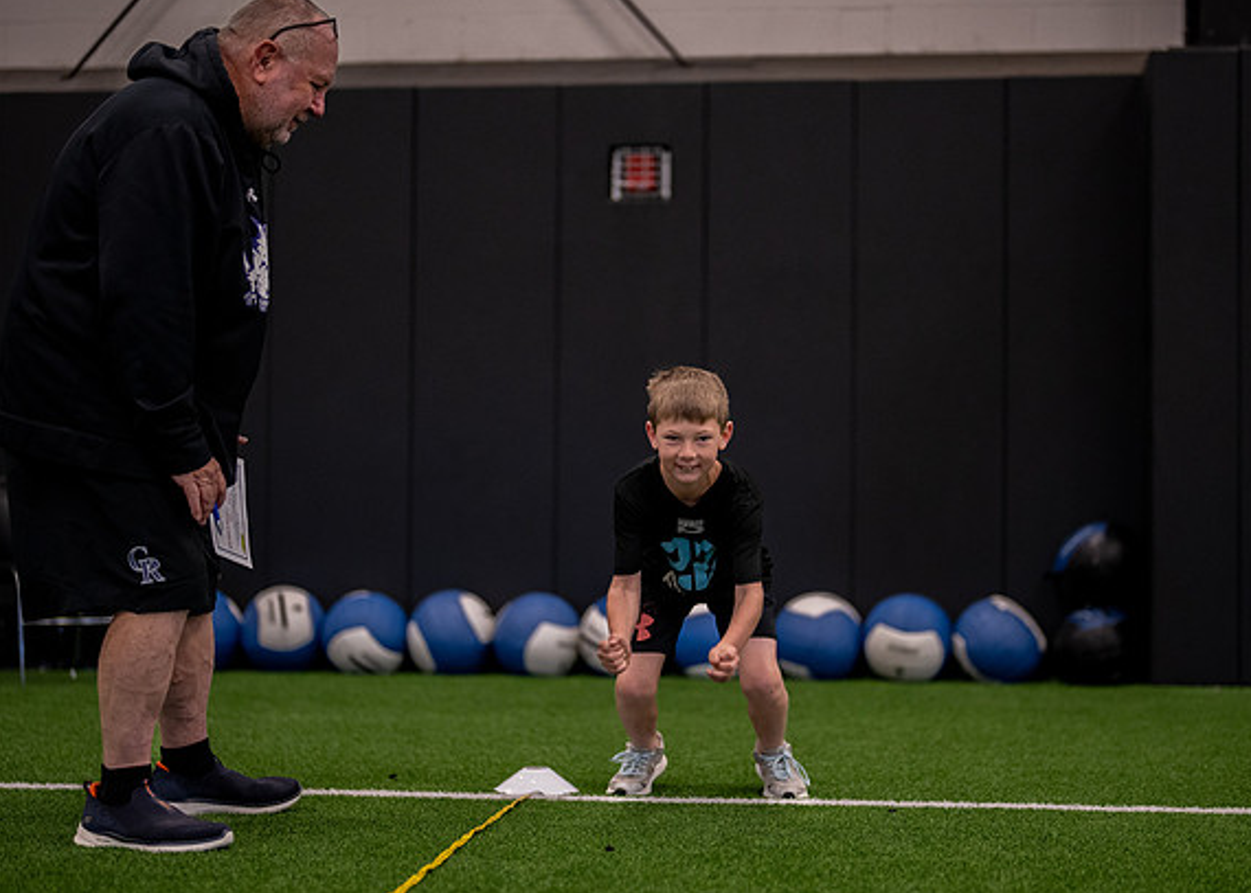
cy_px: 495
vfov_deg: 21.2
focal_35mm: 67
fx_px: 2380
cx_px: 684
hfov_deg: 29.4
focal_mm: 50
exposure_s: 1/1000
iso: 1600
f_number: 1.2
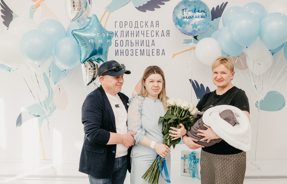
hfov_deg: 53.7
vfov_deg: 36.0
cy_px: 93
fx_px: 284
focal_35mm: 36
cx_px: 146
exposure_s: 1/160
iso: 320
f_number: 4
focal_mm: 35
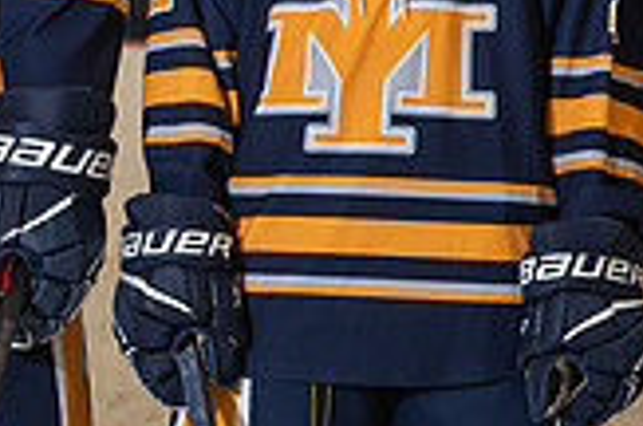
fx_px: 7647
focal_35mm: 429
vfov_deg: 3.2
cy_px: 106
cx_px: -653
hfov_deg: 4.7
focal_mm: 85
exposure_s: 1/250
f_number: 5.6
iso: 640
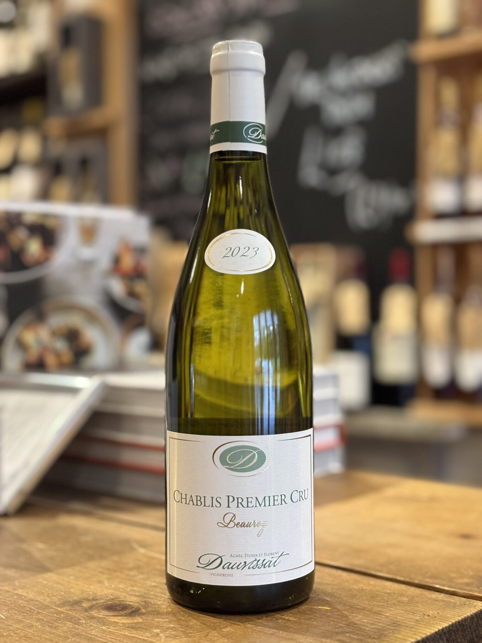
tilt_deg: -1.1
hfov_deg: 28.0
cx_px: 241
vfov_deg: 36.8
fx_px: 965
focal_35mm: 52
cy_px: 322
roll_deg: +0.1
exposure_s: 1/33
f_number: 1.6
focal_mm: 5.96
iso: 250
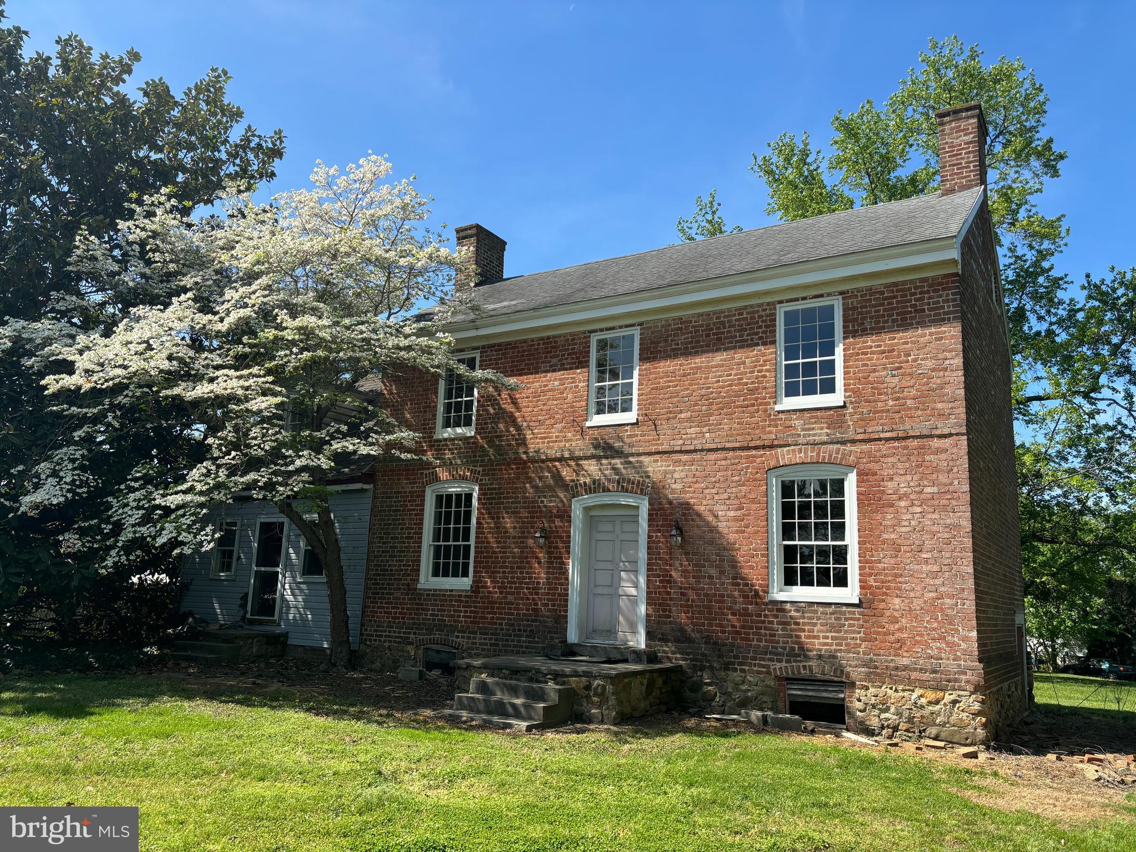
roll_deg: -2.7
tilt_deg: +11.2
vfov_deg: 53.1
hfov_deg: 67.3
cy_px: 426
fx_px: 853
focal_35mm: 26
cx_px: 568
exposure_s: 1/1912
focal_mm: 5.96
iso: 50
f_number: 1.6
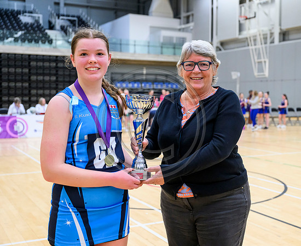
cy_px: 123
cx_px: 185
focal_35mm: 49
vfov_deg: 31.2
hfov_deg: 37.5
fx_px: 441
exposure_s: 1/500
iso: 5000
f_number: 3.5
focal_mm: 43
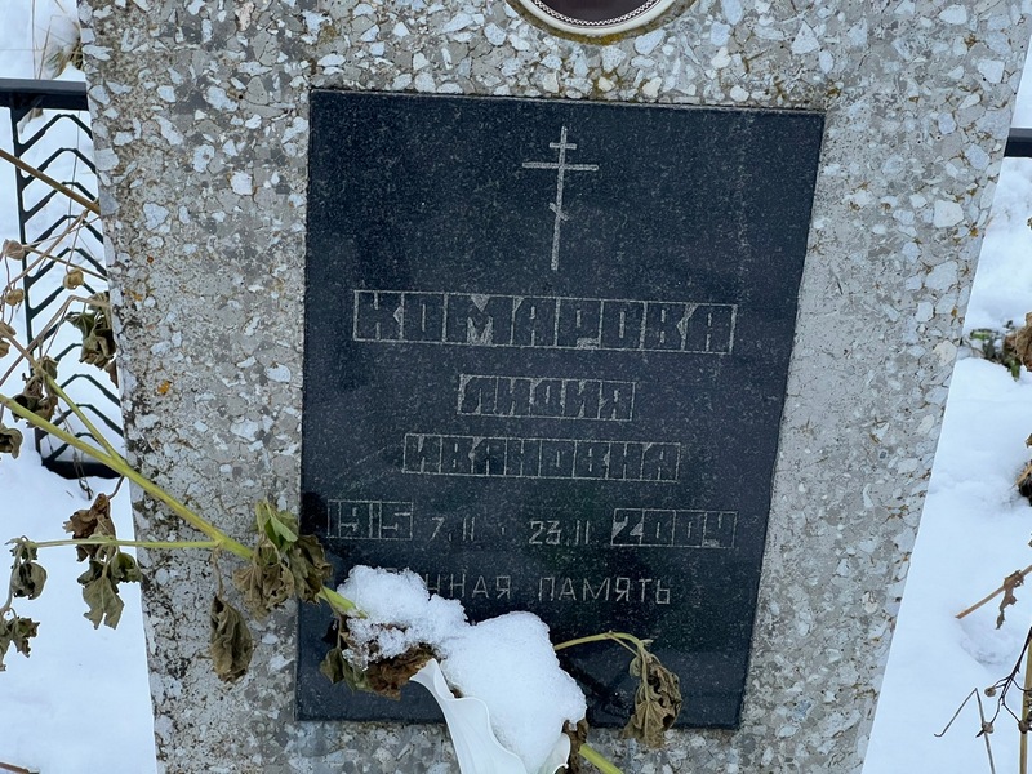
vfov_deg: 19.1
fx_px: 2296
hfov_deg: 25.3
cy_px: 387
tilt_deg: -29.3
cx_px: 516
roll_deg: +1.7
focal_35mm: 77
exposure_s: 1/60
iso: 320
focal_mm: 9
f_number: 2.8
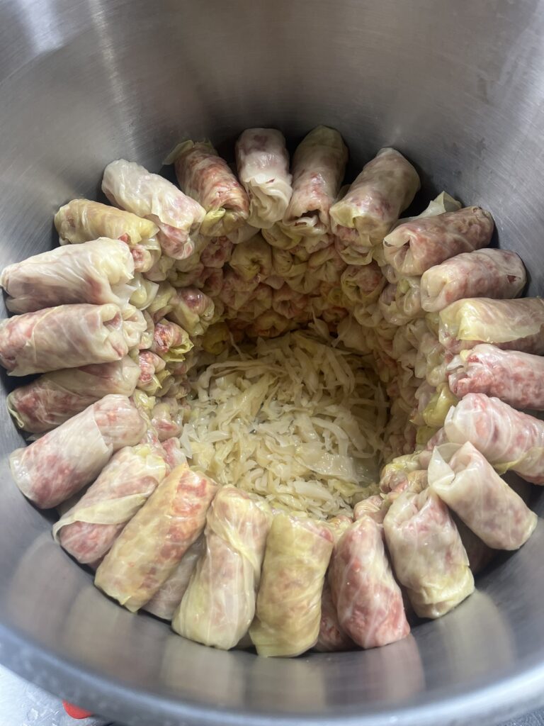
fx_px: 545
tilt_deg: -66.2
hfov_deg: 53.1
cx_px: 272
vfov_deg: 67.3
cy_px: 363
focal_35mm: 26
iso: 125
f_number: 1.6
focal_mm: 5.1
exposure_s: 1/50
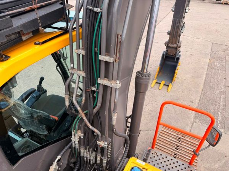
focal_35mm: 24
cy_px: 86
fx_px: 159
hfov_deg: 71.6
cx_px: 114
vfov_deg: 56.8
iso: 80
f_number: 1.78
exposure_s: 1/1410
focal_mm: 6.76
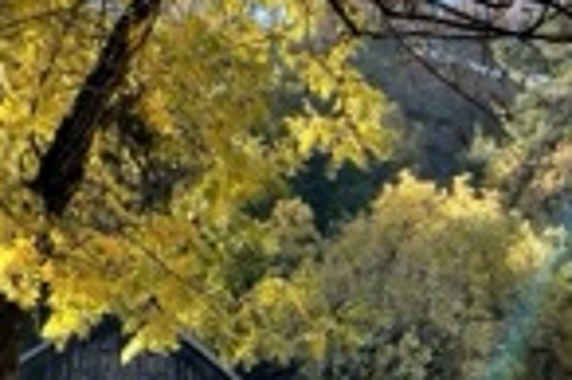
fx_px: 1174
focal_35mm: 74
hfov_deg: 27.3
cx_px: 333
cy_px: 341
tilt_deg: +8.6
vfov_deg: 18.1
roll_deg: -0.5
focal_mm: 4.2
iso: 32
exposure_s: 1/988
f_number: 1.6
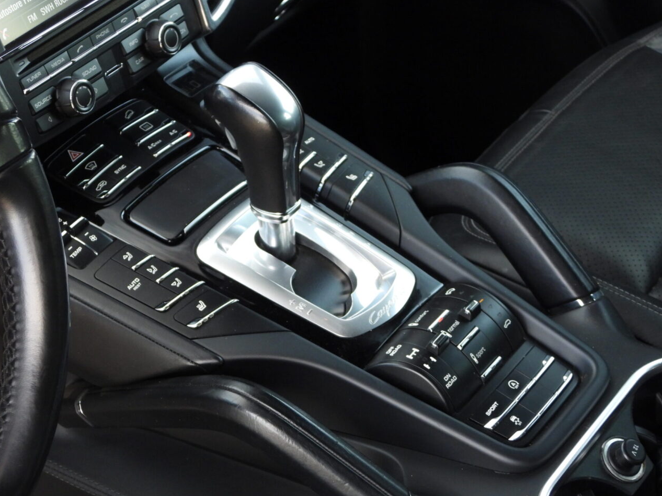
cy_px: 273
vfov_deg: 16.4
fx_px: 1721
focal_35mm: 90
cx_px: 299
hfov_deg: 21.8
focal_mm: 14.4
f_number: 3.5
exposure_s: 1/40
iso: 400
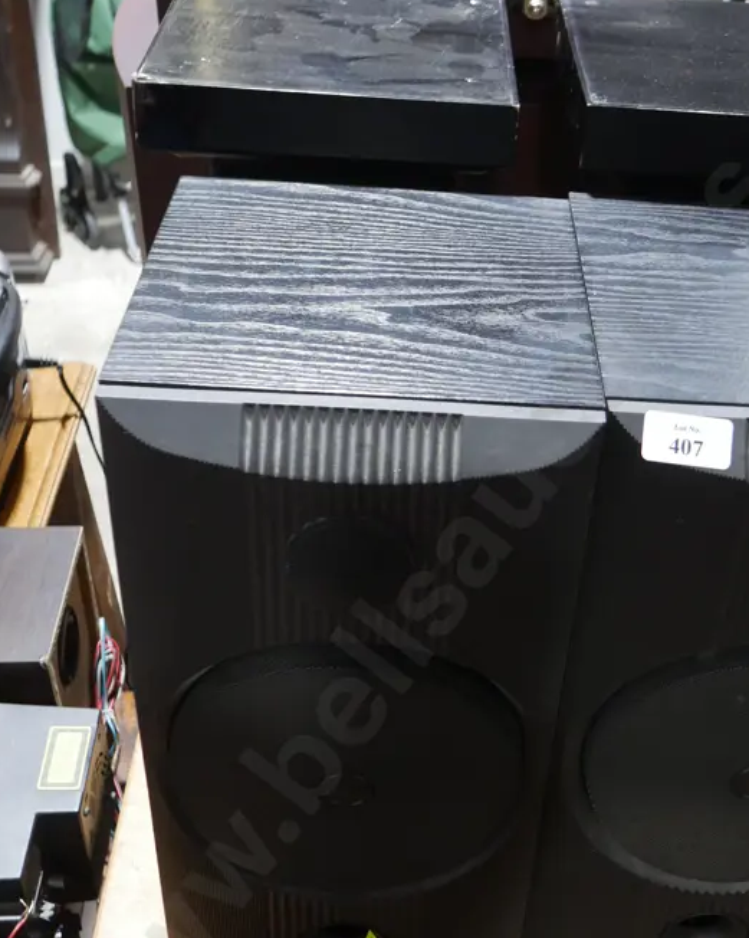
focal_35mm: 46
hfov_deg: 32.3
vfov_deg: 40.3
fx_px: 1276
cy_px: 481
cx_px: 522
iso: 800
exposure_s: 1/60
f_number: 3.6
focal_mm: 15
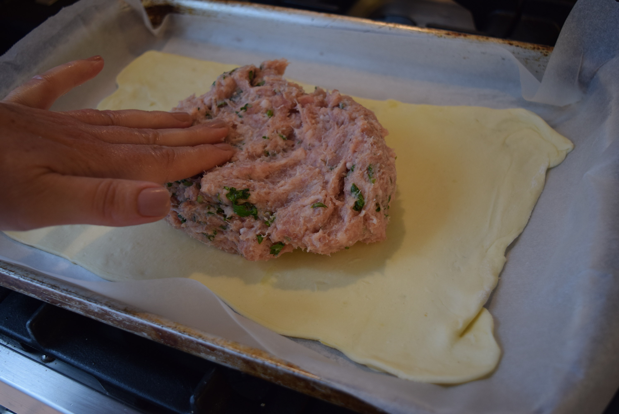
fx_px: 697
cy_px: 207
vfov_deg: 33.1
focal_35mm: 40
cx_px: 310
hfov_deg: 47.9
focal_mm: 27
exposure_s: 1/100
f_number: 5
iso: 400
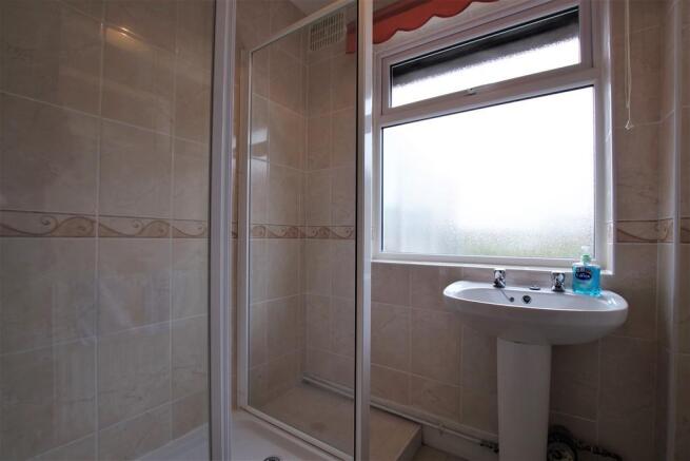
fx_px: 288
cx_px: 345
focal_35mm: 15
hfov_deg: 100.4
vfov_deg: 77.4
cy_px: 230
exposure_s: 1/80
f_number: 5.6
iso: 200
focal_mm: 10
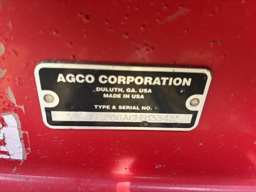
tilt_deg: -25.0
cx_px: 128
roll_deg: -29.9
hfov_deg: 67.3
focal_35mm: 26
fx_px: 192
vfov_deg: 53.1
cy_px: 96
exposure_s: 1/121
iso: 80
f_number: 1.6
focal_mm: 5.96
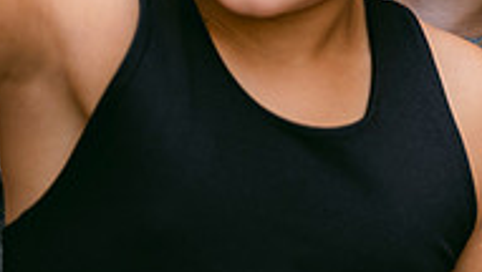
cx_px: 328
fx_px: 8535
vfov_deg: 1.8
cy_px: -49
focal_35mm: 667
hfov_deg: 3.2
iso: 160
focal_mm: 140
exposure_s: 1/150
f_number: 2.8
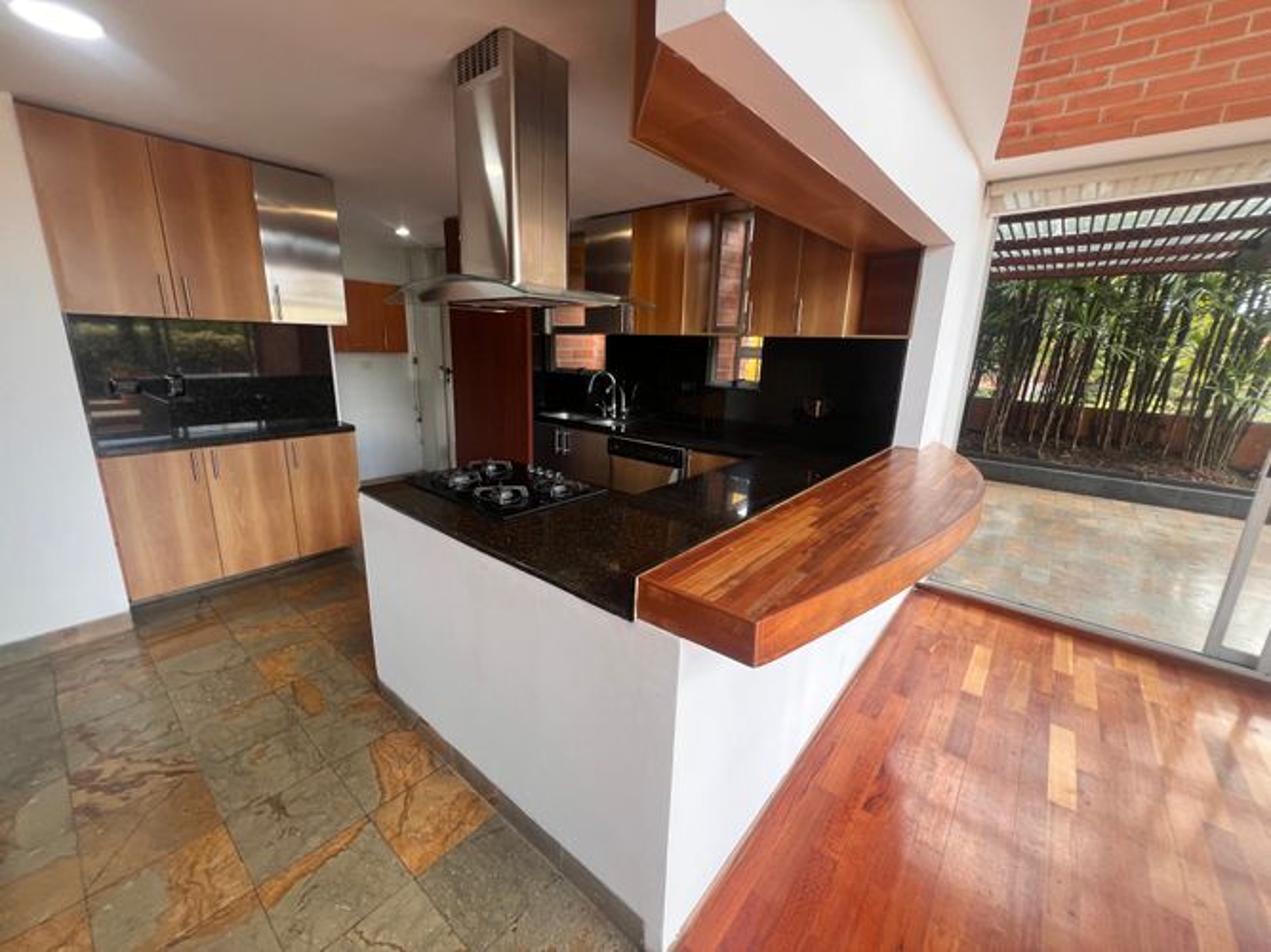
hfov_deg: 106.2
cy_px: 476
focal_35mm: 13
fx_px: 477
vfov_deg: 89.9
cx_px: 636
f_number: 1.8
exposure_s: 1/99
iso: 100
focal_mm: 1.57
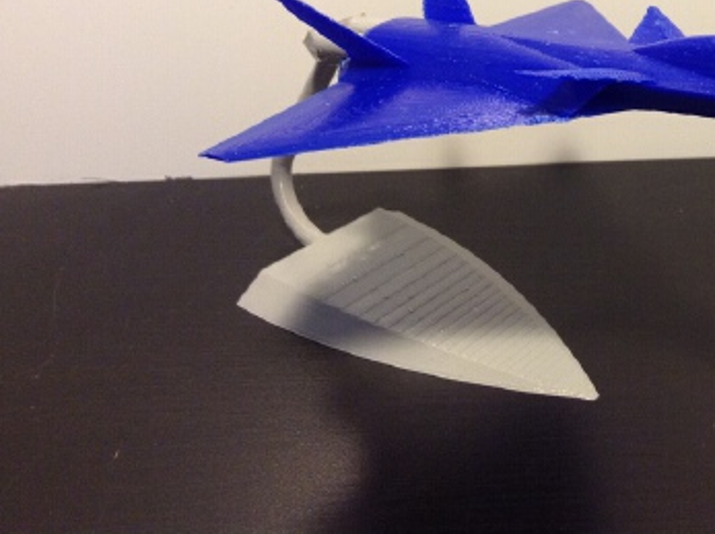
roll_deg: -2.7
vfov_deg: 28.0
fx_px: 1052
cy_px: 126
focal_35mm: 51
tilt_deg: -27.0
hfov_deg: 36.5
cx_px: 548
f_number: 2.4
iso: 100
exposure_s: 1/24
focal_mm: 3.3
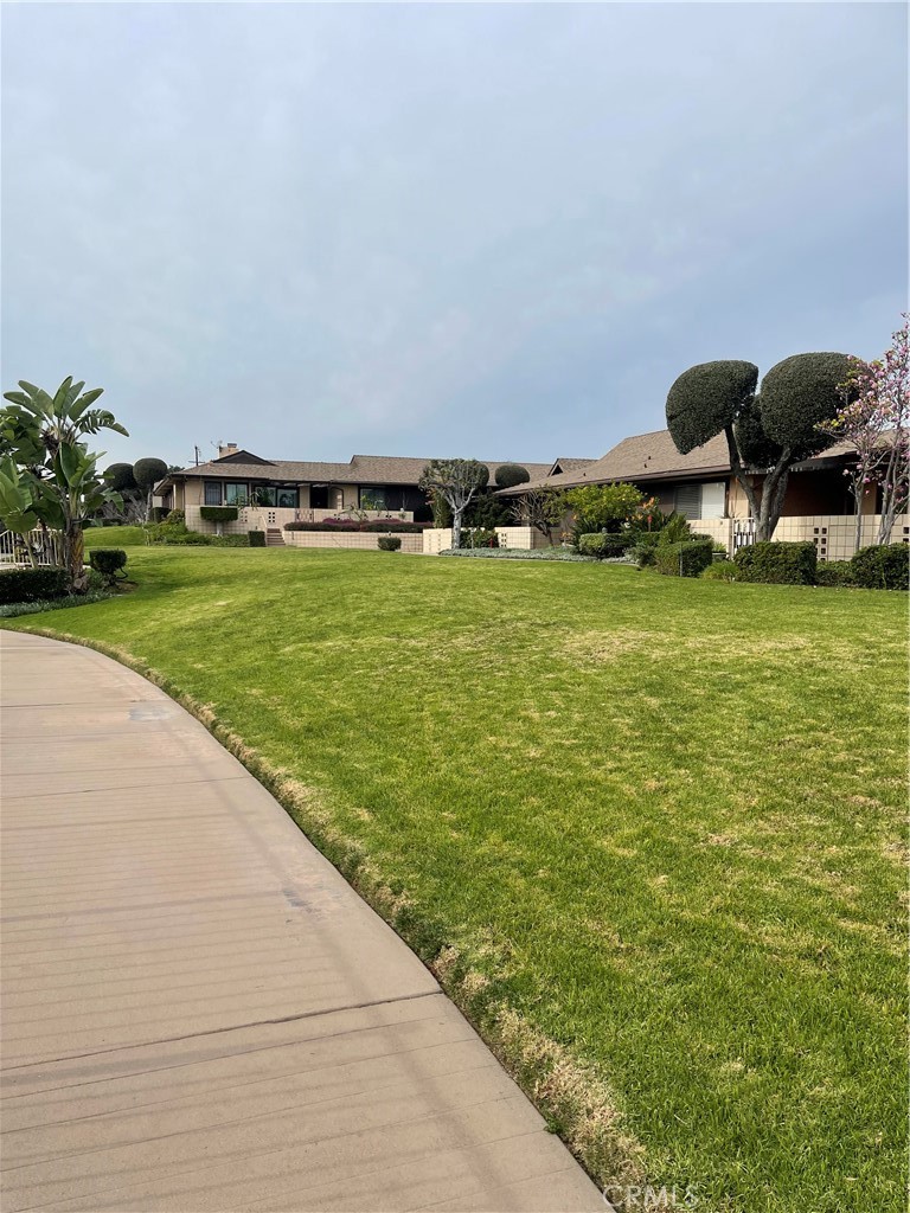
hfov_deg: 54.9
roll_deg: -1.2
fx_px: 876
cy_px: 606
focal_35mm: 25
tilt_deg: -4.3
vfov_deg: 69.4
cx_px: 455
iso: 32
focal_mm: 5.1
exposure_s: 1/4348
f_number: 1.6
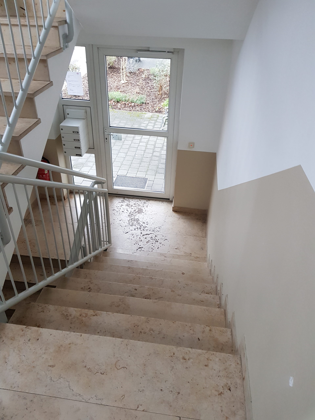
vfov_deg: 67.3
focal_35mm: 26
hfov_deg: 53.1
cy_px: 210
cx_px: 158
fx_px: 315
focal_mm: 4.2
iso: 160
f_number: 1.7
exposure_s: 1/33
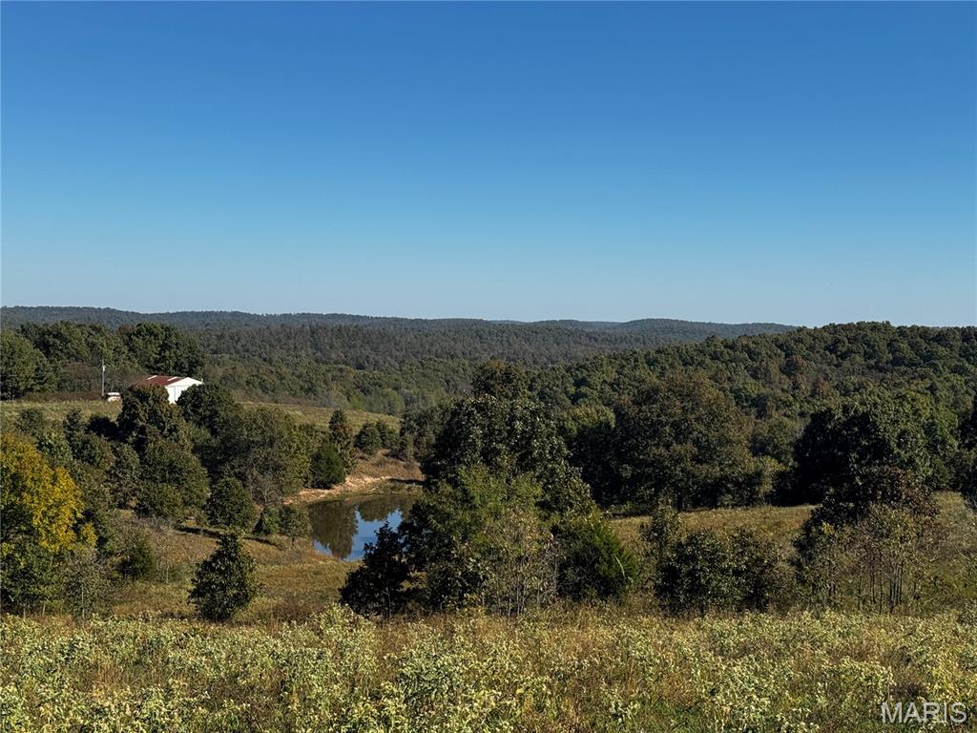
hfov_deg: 39.7
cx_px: 488
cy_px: 366
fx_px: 1355
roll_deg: -0.8
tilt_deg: -2.2
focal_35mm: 48
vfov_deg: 30.3
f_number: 1.78
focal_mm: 6.76
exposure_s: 1/4310
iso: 64
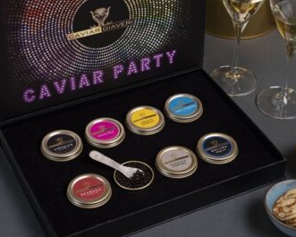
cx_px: 158
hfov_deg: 24.7
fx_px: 675
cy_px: 118
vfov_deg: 19.9
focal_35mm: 77
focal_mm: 44.7
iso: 500
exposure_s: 1/100
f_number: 7.1
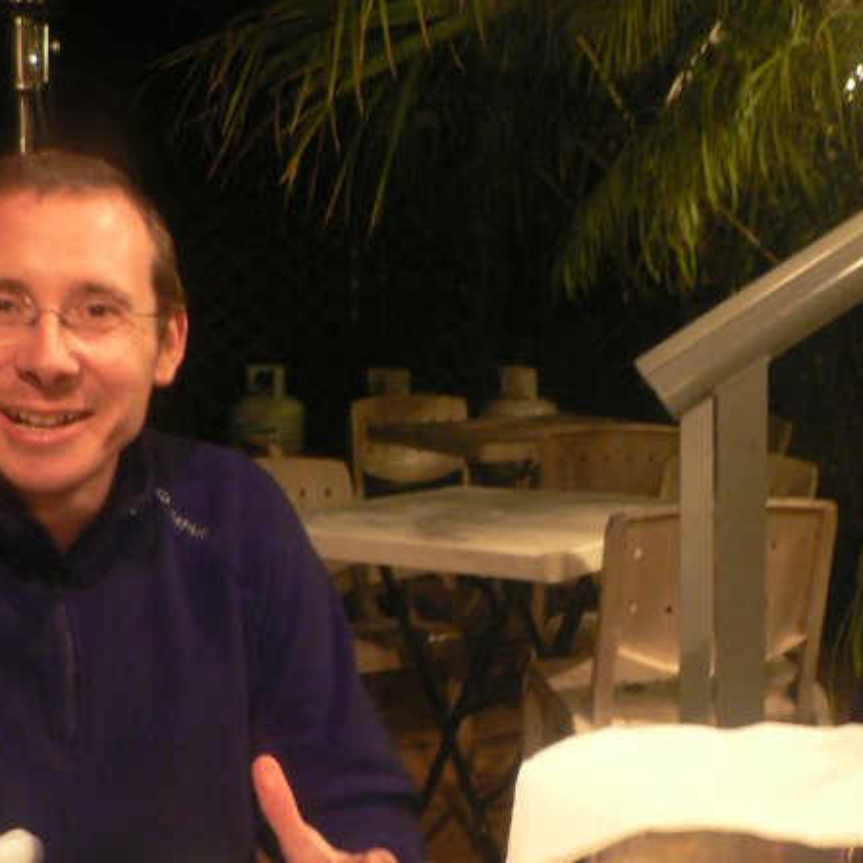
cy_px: 485
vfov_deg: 30.0
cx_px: 653
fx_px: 1608
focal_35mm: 57
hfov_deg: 29.5
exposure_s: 1/4
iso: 200
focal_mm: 6
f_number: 2.8
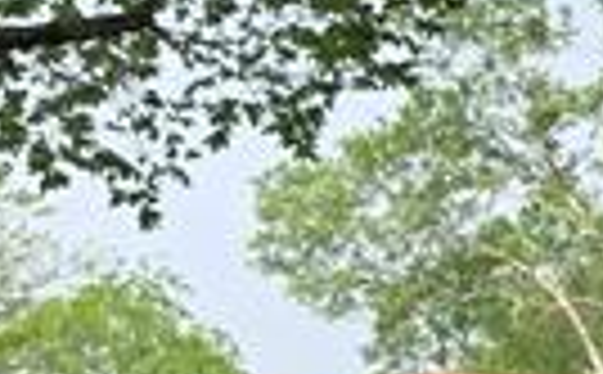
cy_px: 302
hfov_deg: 9.6
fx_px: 3065
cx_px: -963
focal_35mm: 187
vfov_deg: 7.0
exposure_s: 1/2565
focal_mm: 6.25
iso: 80
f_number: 1.7
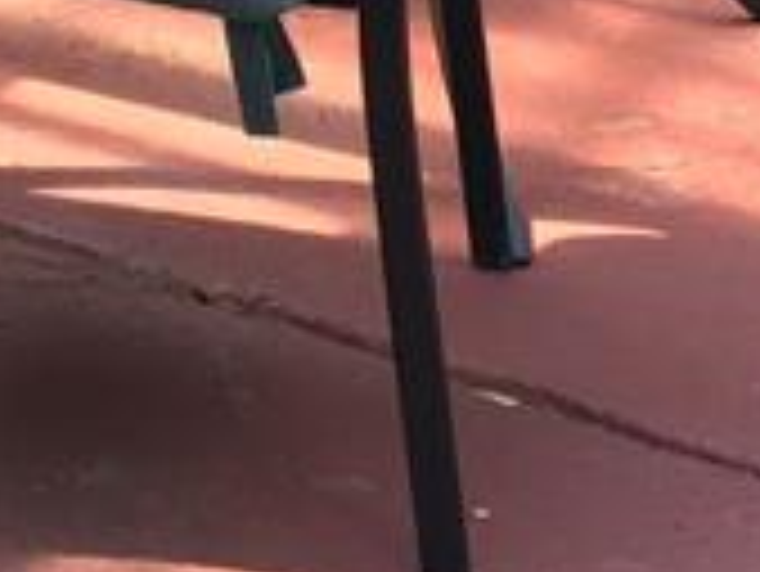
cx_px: -261
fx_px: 3867
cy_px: -986
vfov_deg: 7.6
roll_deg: +0.8
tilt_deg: -4.6
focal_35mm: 176
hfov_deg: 10.9
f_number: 2.2
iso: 32
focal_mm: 4.15
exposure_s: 1/120
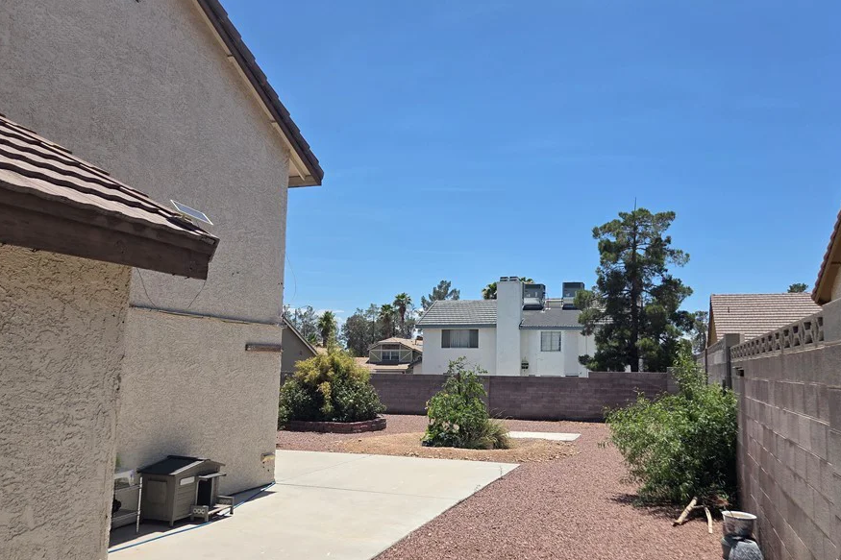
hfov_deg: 65.4
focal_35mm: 28
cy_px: 292
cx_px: 444
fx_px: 654
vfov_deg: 46.4
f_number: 1.8
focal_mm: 5.4
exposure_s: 1/6839
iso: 80
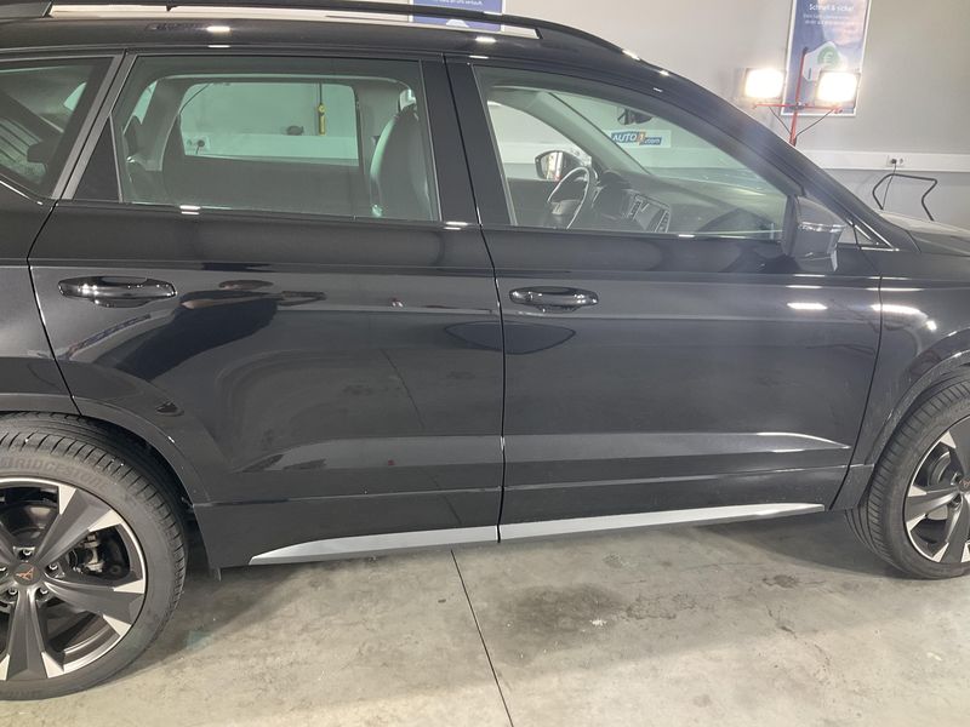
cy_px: 364
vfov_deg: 48.2
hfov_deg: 61.7
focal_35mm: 29
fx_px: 813
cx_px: 485
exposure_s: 1/50
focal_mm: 3
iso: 64
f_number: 1.8
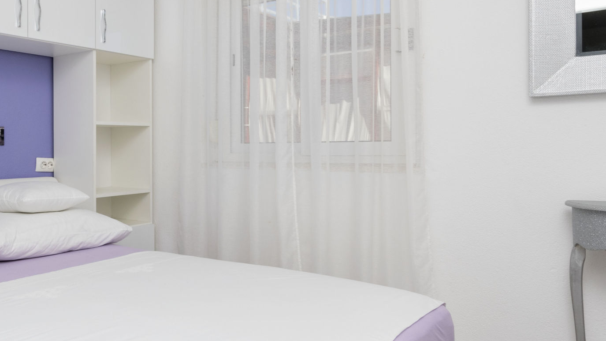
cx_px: 201
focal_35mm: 32
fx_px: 514
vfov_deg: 36.7
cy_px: 162
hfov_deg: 59.6
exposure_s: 1/160
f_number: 8
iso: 100
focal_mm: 10
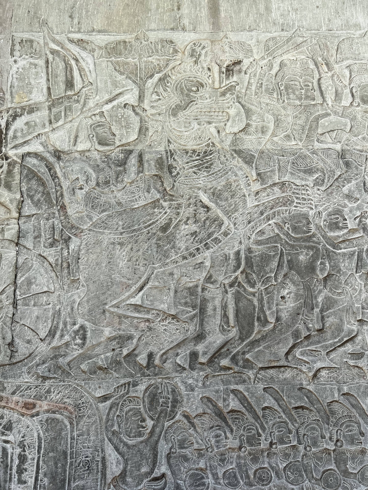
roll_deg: -0.2
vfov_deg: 67.3
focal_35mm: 26
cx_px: 184
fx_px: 369
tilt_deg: +9.7
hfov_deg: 53.1
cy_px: 245
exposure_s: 1/121
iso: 64
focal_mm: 5.7
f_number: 1.5
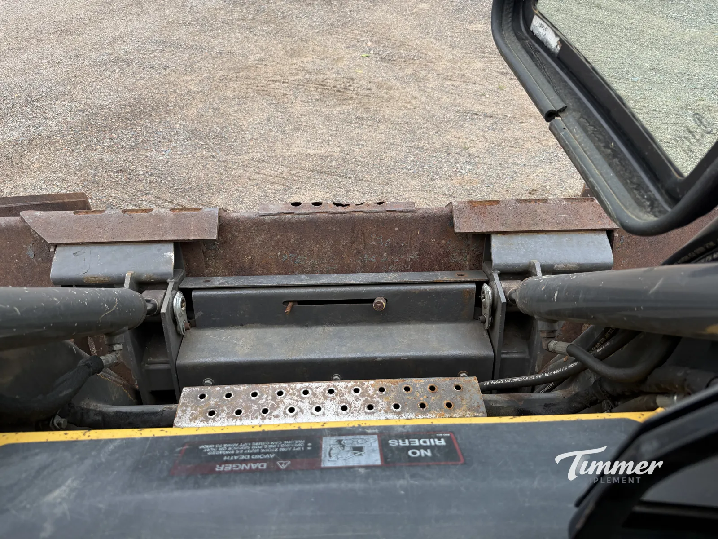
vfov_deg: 56.8
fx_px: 498
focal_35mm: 24
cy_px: 270
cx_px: 359
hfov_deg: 71.6
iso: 80
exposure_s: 1/788
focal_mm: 6.76
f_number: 1.78
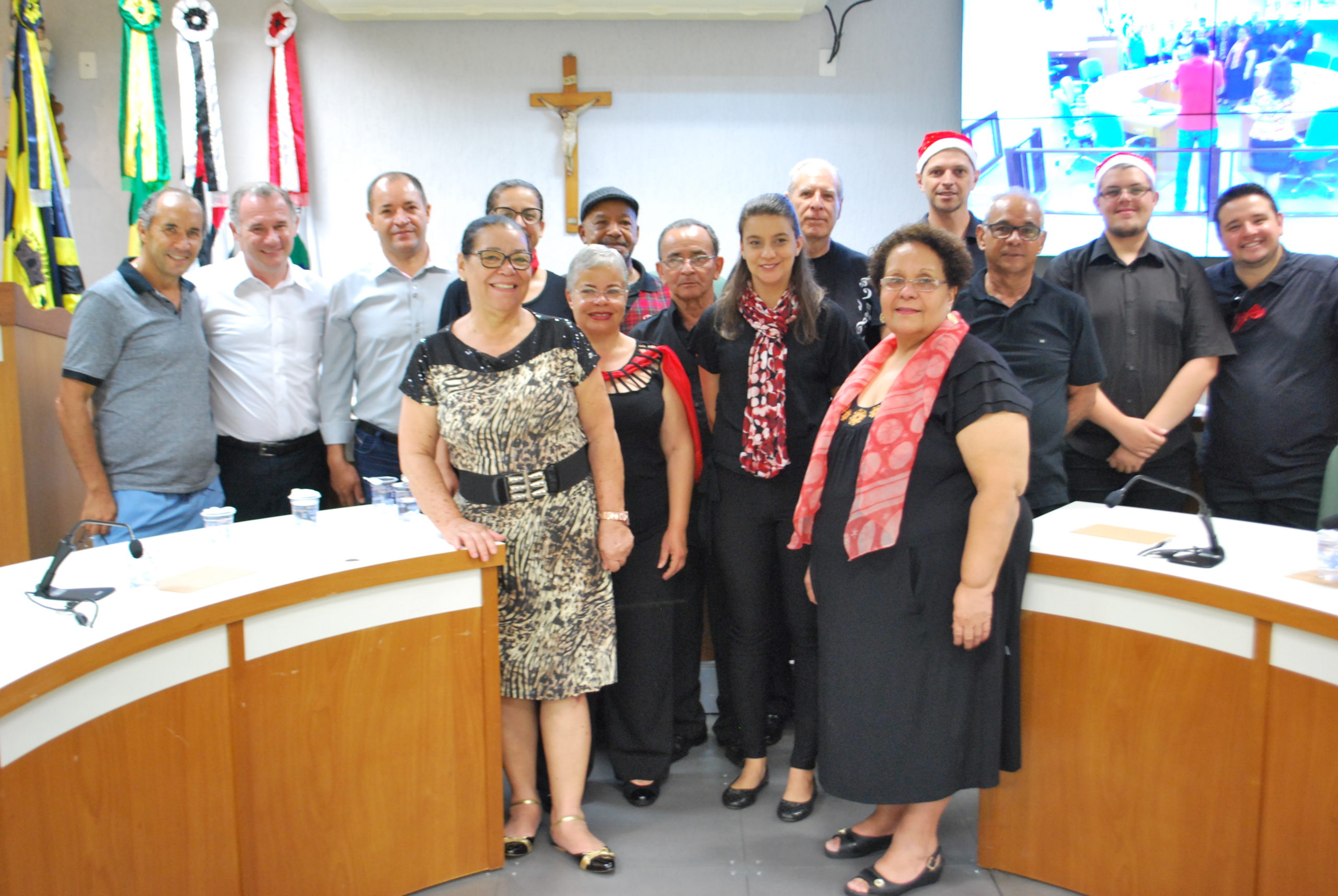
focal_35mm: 39
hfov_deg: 49.5
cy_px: 448
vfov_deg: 34.3
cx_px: 669
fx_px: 1451
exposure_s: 1/15
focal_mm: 26
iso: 800
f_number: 4.2
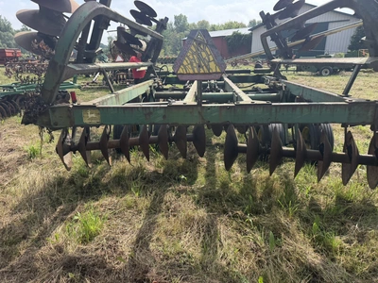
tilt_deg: -9.3
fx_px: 262
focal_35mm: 24
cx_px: 189
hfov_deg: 71.6
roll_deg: -1.8
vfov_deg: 56.8
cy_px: 142
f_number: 1.78
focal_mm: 6.76
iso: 100
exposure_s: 1/2907
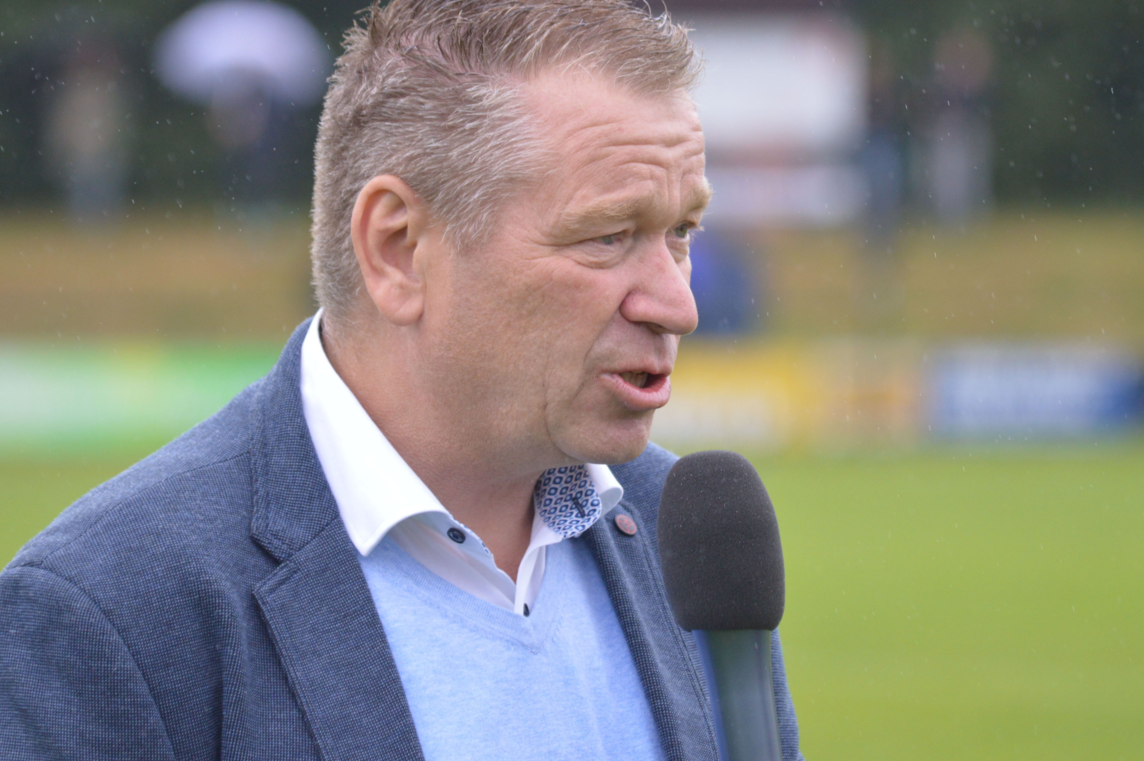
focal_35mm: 268
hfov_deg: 7.7
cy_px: 351
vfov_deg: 5.1
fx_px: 8509
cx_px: 617
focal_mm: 150
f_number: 4.5
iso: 720
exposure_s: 1/500
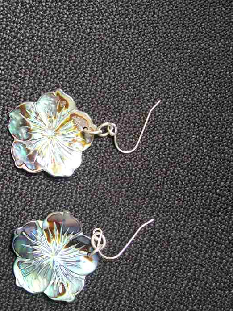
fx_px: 476
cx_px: 76
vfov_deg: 36.1
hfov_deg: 27.3
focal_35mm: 53
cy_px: 177
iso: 80
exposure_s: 1/35.3
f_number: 2.7
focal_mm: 6
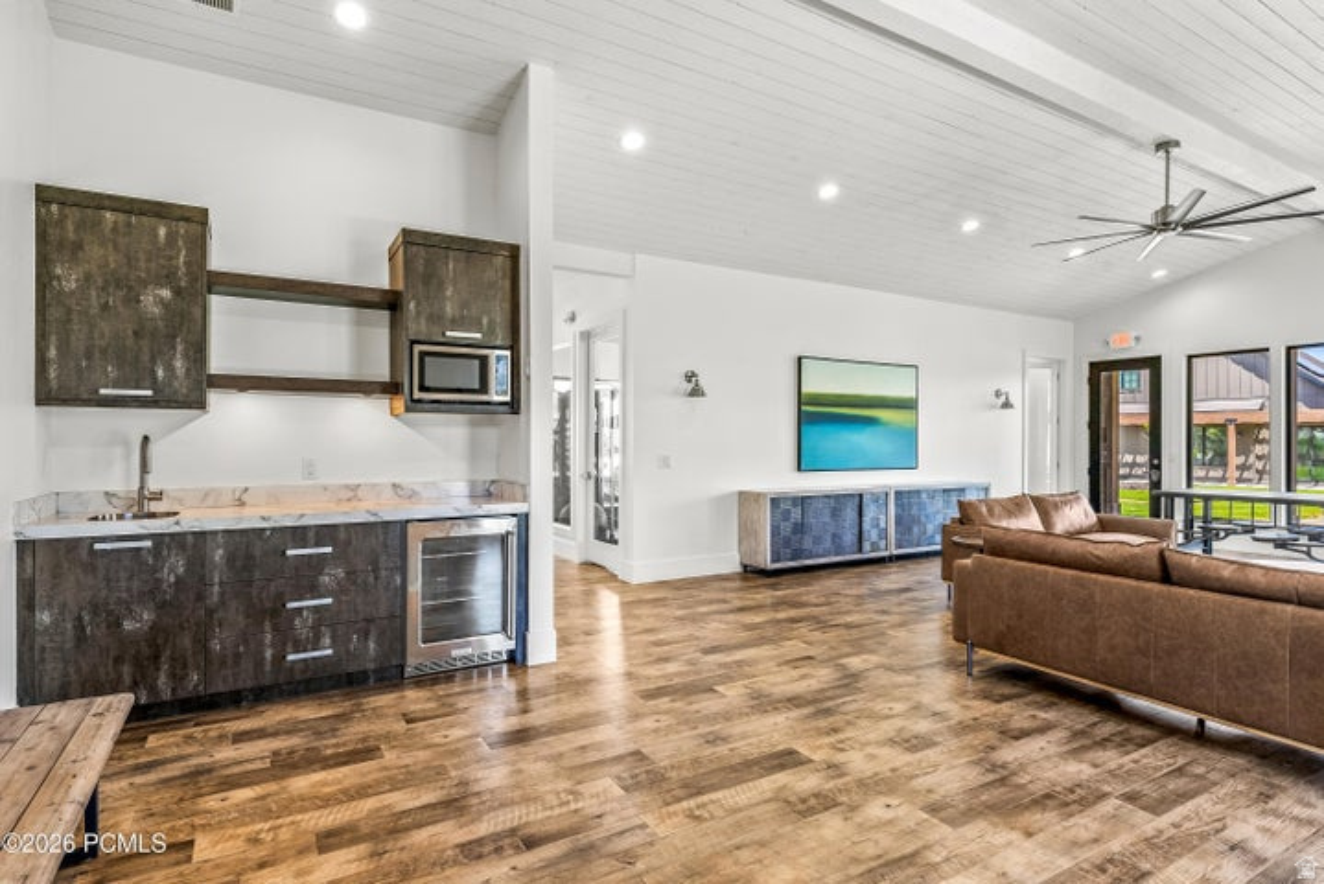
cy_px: 442
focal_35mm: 18
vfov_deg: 67.1
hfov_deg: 89.7
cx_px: 662
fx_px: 666
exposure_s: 1/2.5
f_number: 11
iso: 320
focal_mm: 18.1
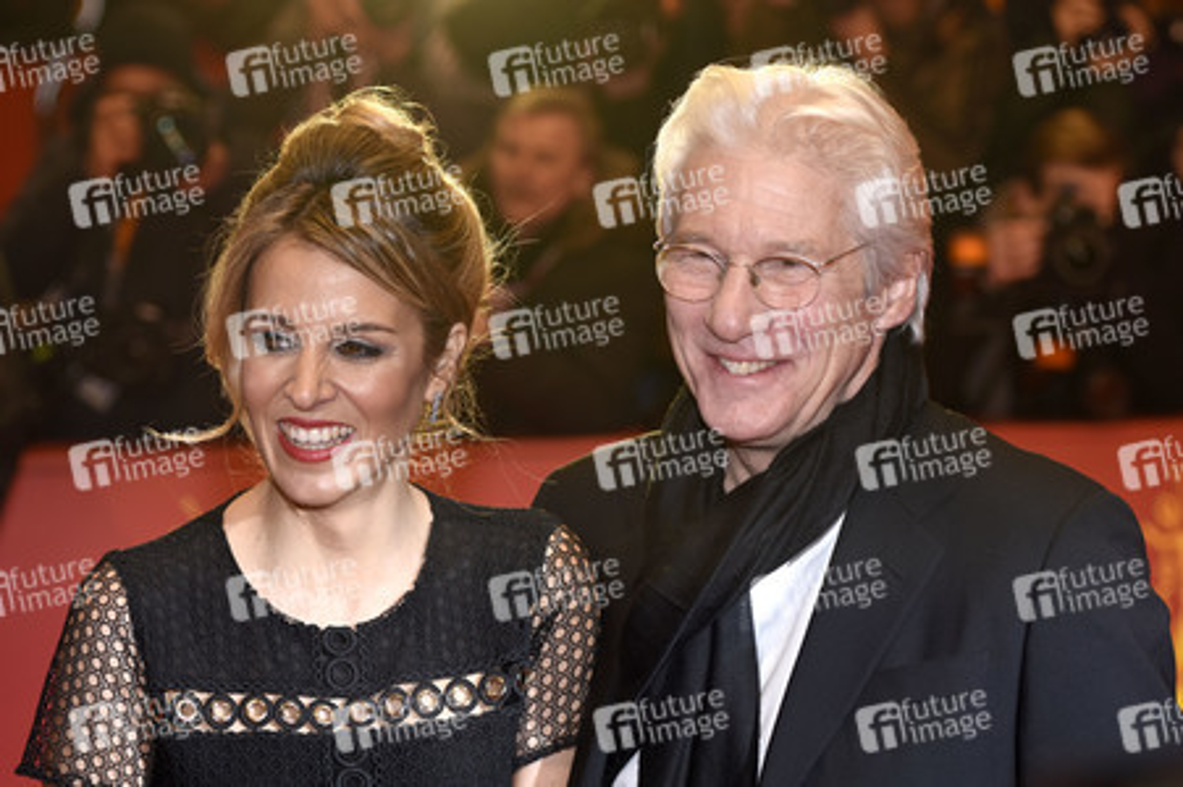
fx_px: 3448
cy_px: 394
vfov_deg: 13.0
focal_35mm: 105
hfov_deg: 19.5
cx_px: 592
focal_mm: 70
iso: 400
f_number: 3.5
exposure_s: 1/320
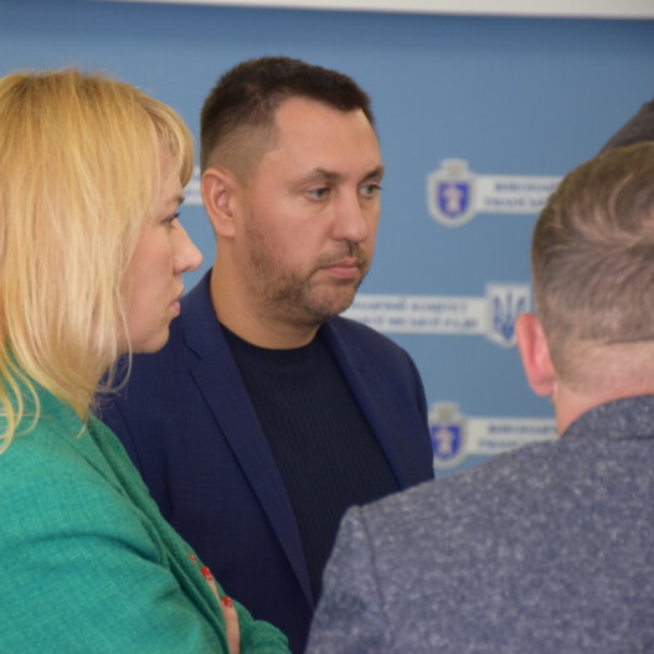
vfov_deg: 9.5
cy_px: 325
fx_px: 3925
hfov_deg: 9.5
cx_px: 222
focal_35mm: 184
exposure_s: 1/60
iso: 1400
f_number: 5.3
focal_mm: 95
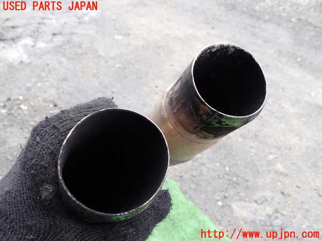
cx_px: 161
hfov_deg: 60.0
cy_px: 120
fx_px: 279
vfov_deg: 46.8
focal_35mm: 30
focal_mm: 5.4
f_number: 3.2
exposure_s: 1/125
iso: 100
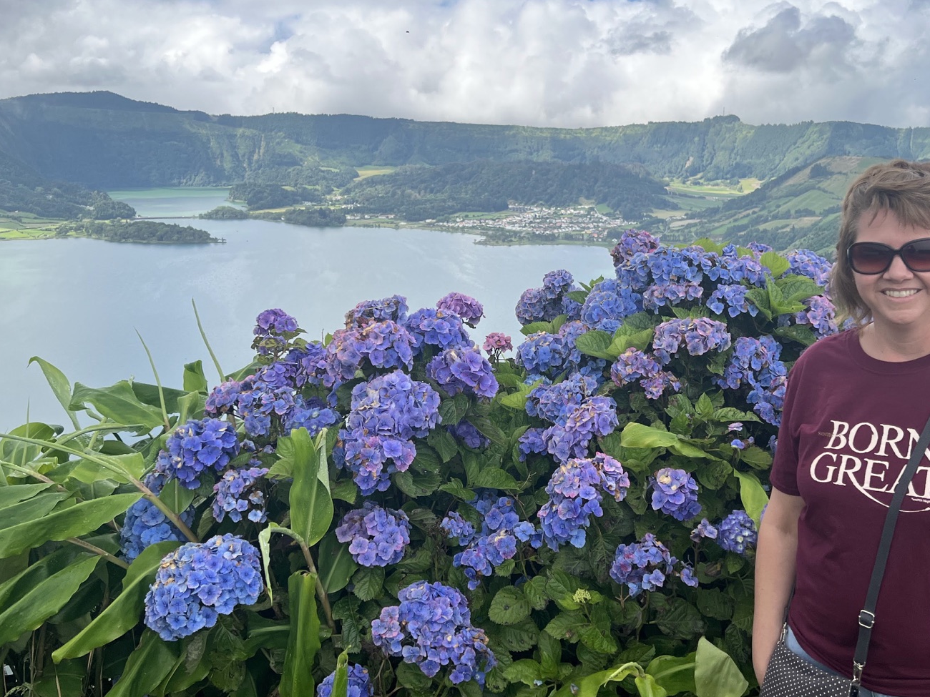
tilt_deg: -9.8
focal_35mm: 36
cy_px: 276
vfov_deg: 39.5
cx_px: 517
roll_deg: -0.1
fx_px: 967
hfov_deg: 51.3
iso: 50
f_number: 1.5
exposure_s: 1/4115
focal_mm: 5.7
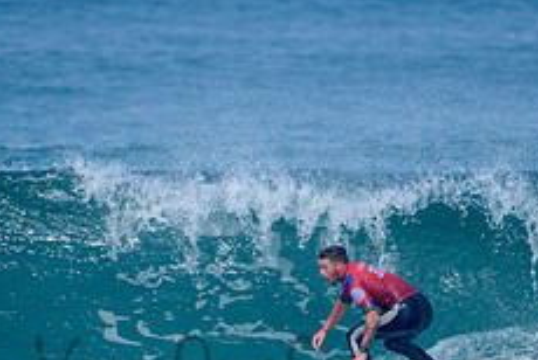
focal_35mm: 1376
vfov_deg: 1.0
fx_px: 20589
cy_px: 328
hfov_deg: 1.5
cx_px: 312
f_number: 5.6
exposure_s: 1/2000
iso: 180
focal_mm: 500
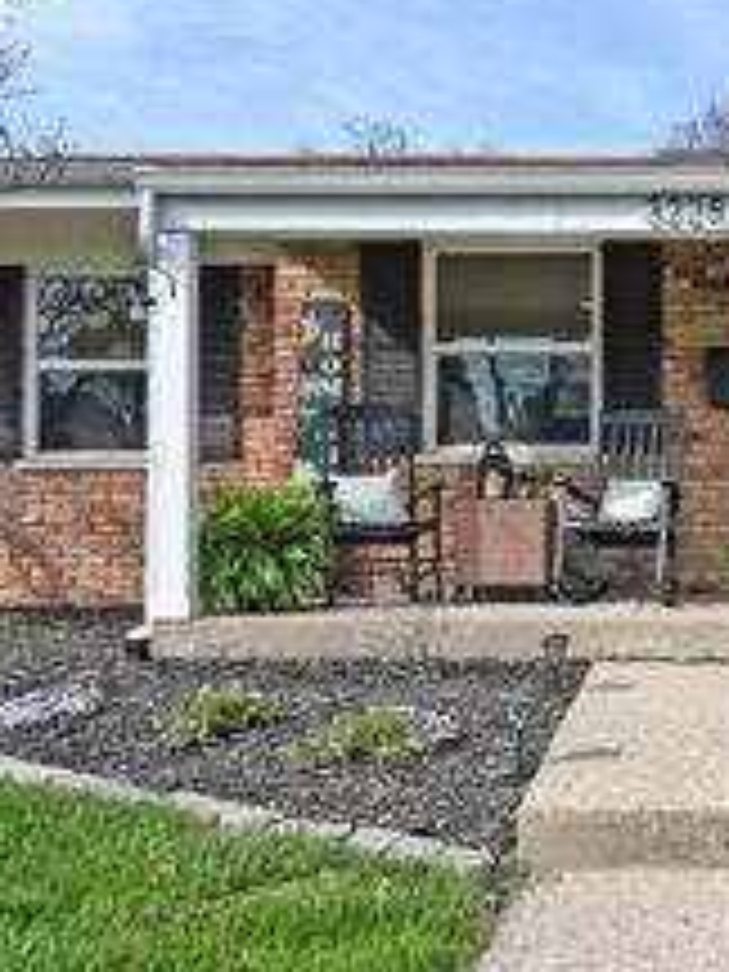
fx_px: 1154
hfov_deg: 32.8
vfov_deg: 45.7
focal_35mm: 41
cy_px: 502
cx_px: 693
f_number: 6.3
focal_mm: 18.5
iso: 100
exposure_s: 1/320
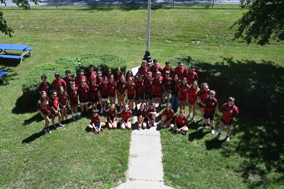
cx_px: 142
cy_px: 94
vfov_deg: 38.3
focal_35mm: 34
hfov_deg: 55.1
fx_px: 272
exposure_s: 1/320
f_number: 6.3
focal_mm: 34.5
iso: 100
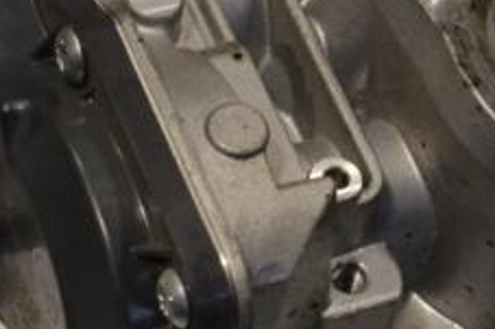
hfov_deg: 9.4
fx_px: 3000
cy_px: 109
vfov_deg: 6.3
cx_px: 286
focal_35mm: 218
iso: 3200
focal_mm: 55
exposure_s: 1/400
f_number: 10
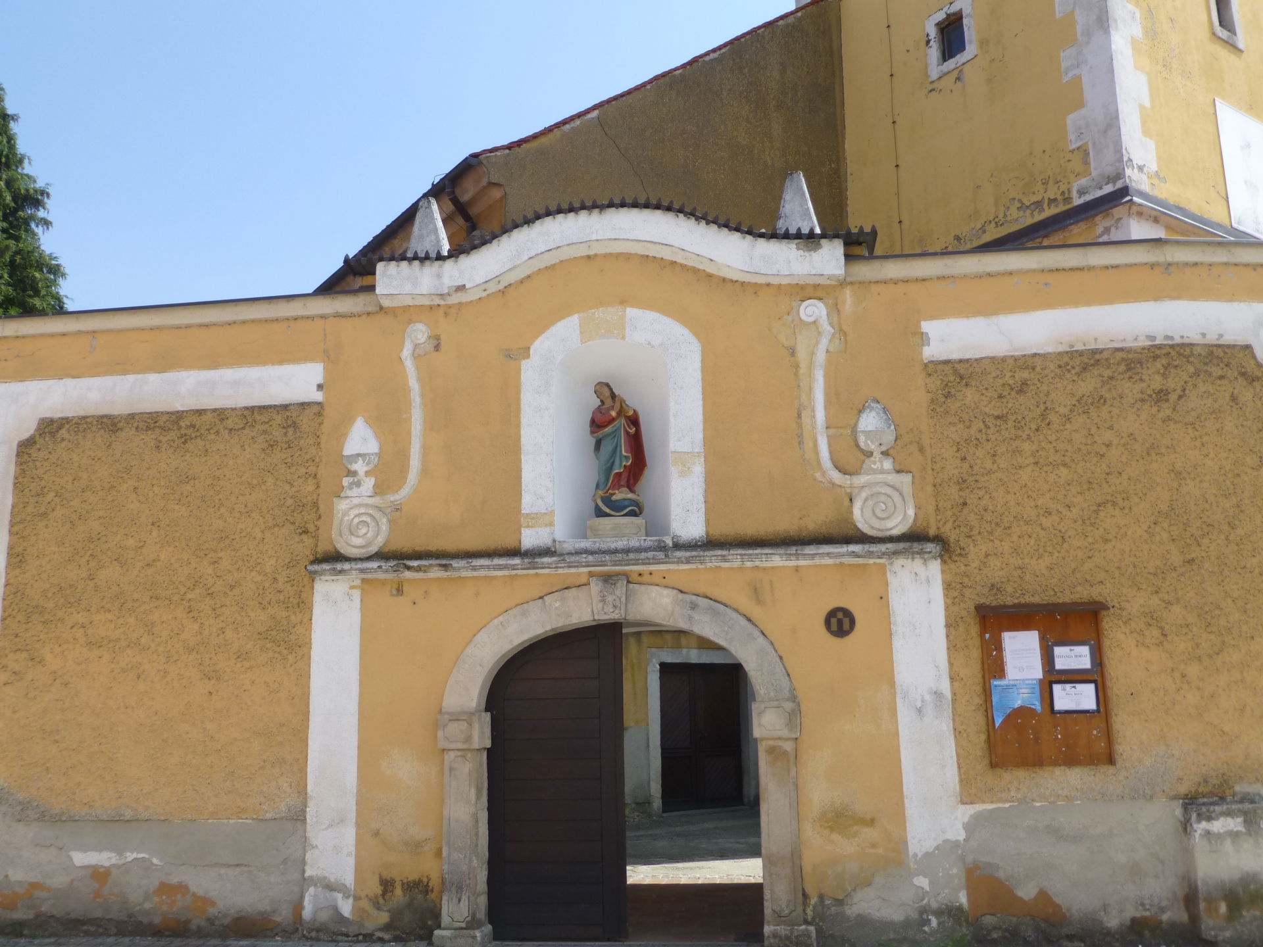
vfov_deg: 46.8
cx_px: 632
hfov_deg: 60.0
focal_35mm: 30
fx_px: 1095
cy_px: 474
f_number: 3.6
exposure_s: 1/800
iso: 100
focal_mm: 5.4
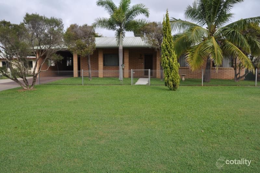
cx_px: 130
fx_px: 195
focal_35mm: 27
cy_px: 86
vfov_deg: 47.8
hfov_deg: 67.5
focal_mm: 18
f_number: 8
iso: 200
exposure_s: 1/250
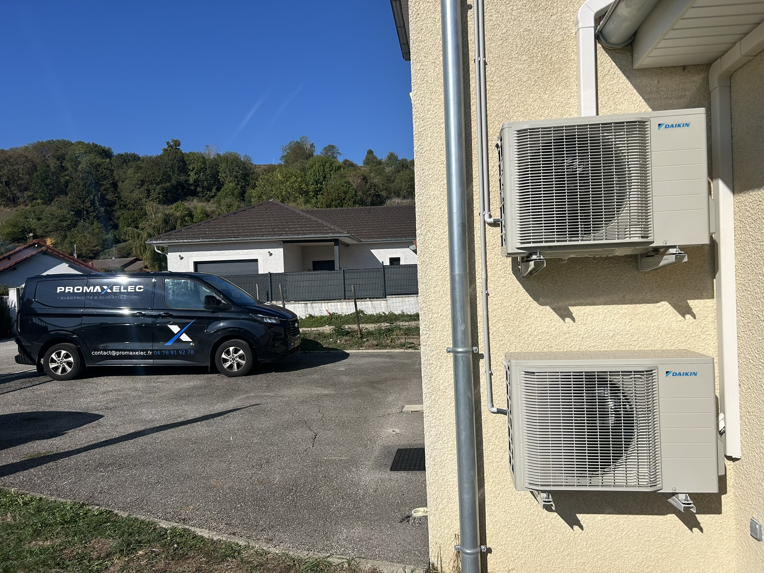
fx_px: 574
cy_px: 286
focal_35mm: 26
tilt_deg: -0.1
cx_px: 382
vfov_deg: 53.1
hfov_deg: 67.3
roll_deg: +1.6
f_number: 1.5
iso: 50
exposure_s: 1/8696
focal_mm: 5.7
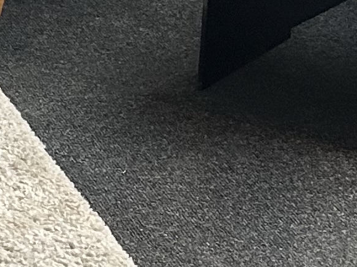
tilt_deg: -14.4
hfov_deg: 9.6
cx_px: -525
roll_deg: +2.1
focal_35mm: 181
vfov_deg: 7.8
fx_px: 1866
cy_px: -313
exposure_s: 1/50
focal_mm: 5.7
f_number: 1.5
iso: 160
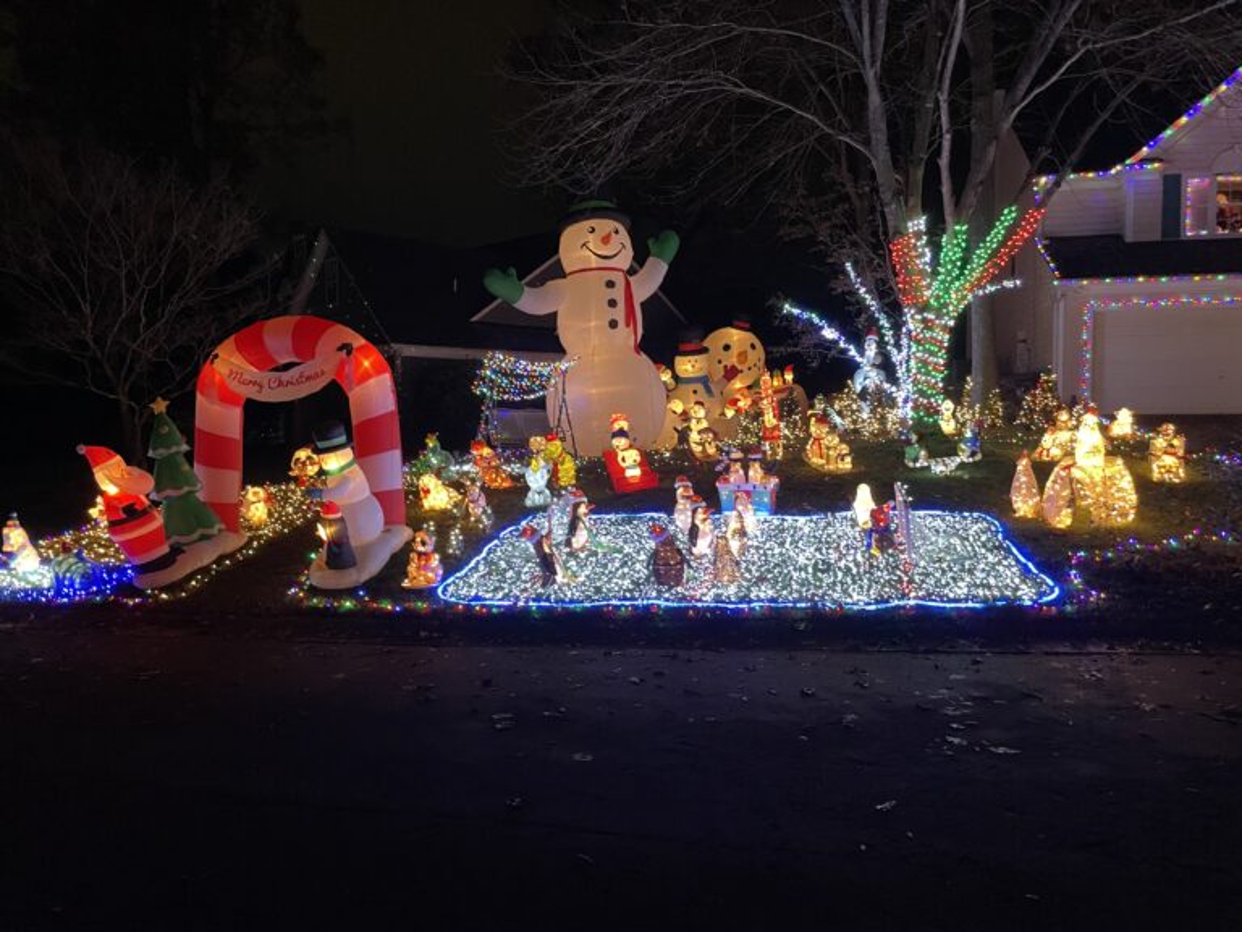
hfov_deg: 67.3
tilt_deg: -2.3
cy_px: 466
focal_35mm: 26
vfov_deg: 53.1
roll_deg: +0.5
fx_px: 933
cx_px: 621
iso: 640
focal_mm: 4.2
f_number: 1.6
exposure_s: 1/40
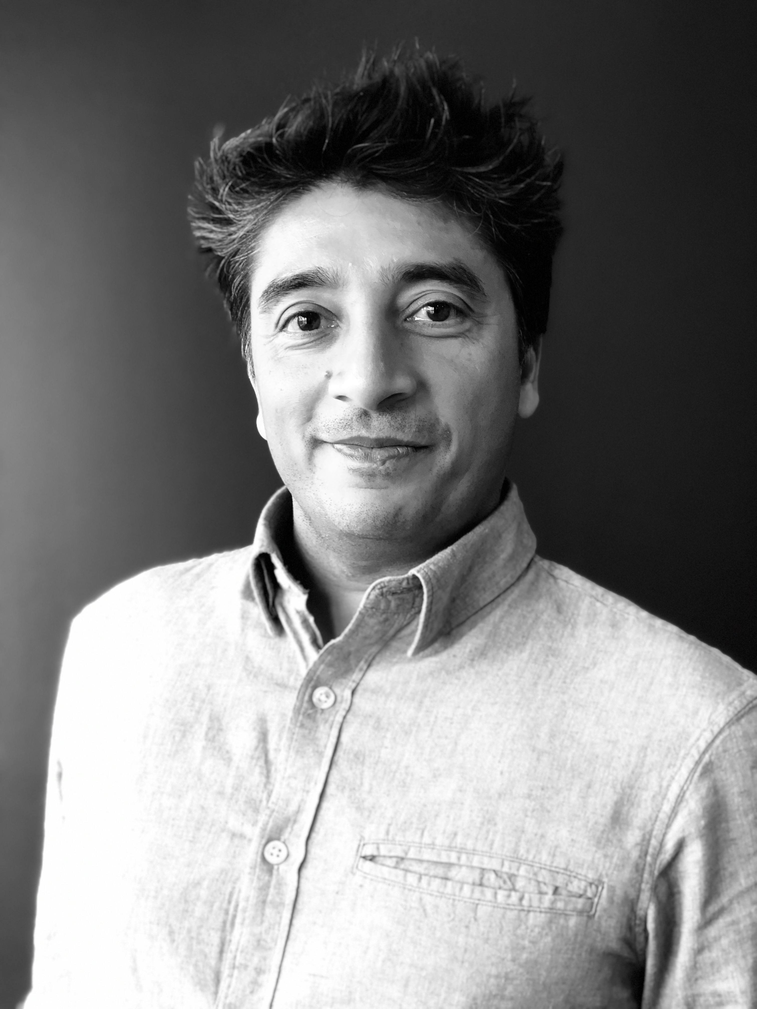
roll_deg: +0.6
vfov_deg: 33.8
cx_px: 378
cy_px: 504
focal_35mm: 57
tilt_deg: -2.8
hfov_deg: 25.7
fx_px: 1662
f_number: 2.8
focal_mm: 6.6
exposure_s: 1/30
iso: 100
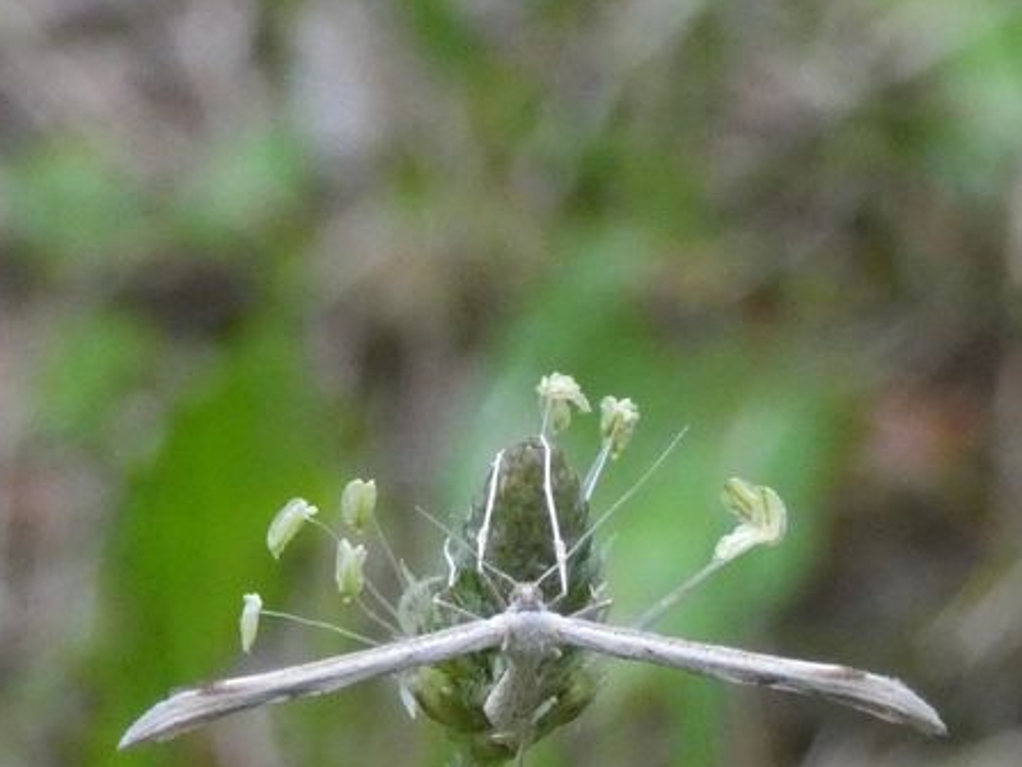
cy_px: 669
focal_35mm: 214
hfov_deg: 9.2
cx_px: 510
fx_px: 6322
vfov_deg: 6.9
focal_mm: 20.1
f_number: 5
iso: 1000
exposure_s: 1/80
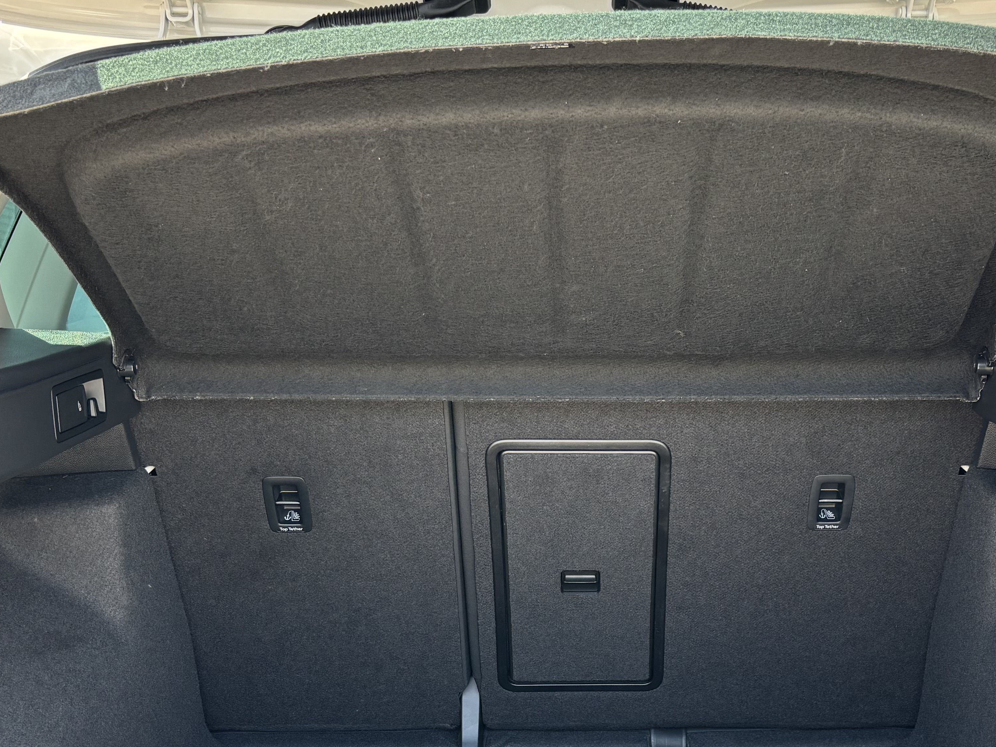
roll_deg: -0.5
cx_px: 594
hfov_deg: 38.8
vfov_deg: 29.2
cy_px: 570
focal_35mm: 49
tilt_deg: -7.7
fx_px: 1410
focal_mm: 5.96
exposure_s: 1/191
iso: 50
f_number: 1.6
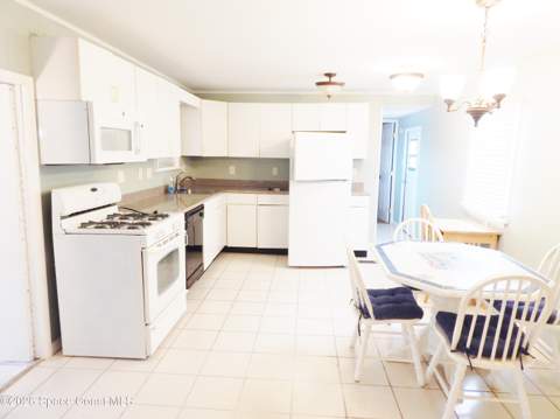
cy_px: 210
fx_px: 356
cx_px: 280
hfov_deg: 76.4
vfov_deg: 61.0
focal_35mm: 22
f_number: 3
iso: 180
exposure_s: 1/30
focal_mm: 4
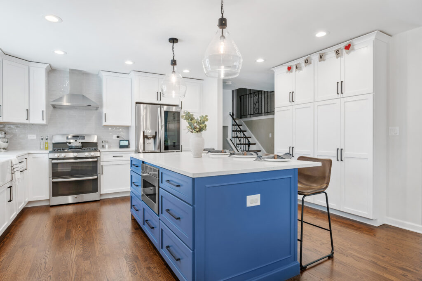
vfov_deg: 61.8
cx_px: 211
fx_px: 234
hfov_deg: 84.0
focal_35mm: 20
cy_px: 140
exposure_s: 1/6
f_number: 8
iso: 200
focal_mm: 20
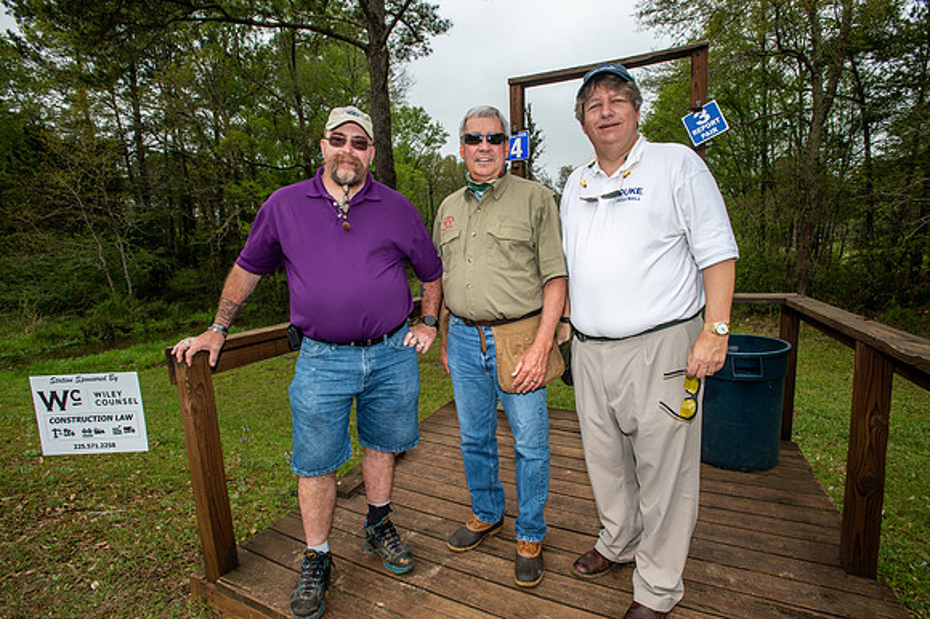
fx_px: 439
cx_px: 465
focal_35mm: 17
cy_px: 310
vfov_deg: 70.4
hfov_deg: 93.3
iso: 125
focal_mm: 17
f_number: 8
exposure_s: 1/200
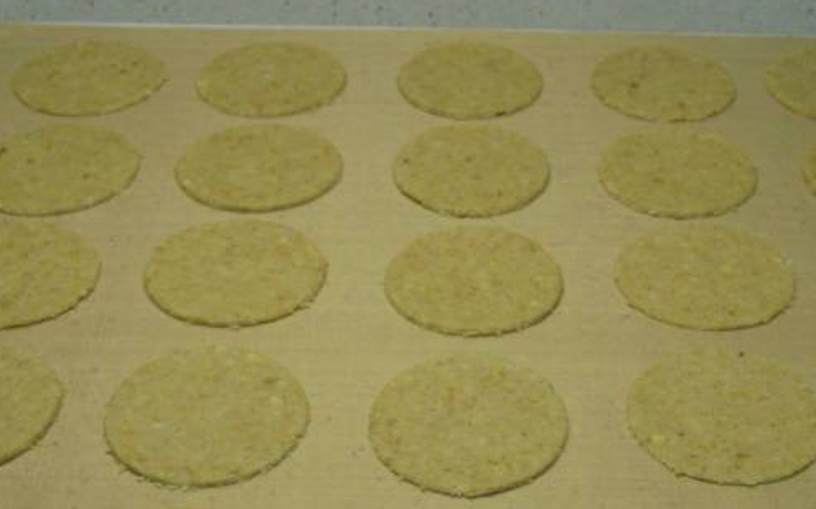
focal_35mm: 36
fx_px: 800
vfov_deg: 34.8
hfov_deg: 53.8
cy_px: 356
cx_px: 470
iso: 100
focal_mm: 5
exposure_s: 1/40
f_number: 2.7
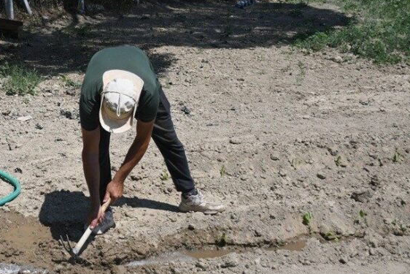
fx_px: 706
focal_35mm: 62
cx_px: 63
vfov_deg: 21.9
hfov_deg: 31.3
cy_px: 123
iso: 110
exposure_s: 1/2000
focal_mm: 23
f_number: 3.8
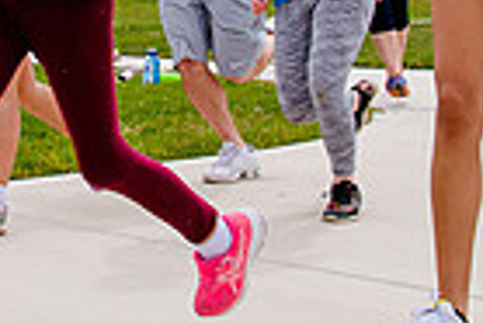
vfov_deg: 12.9
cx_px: -3
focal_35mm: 100
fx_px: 1343
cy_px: -188
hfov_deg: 19.8
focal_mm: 24
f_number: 9
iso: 200
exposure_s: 1/400
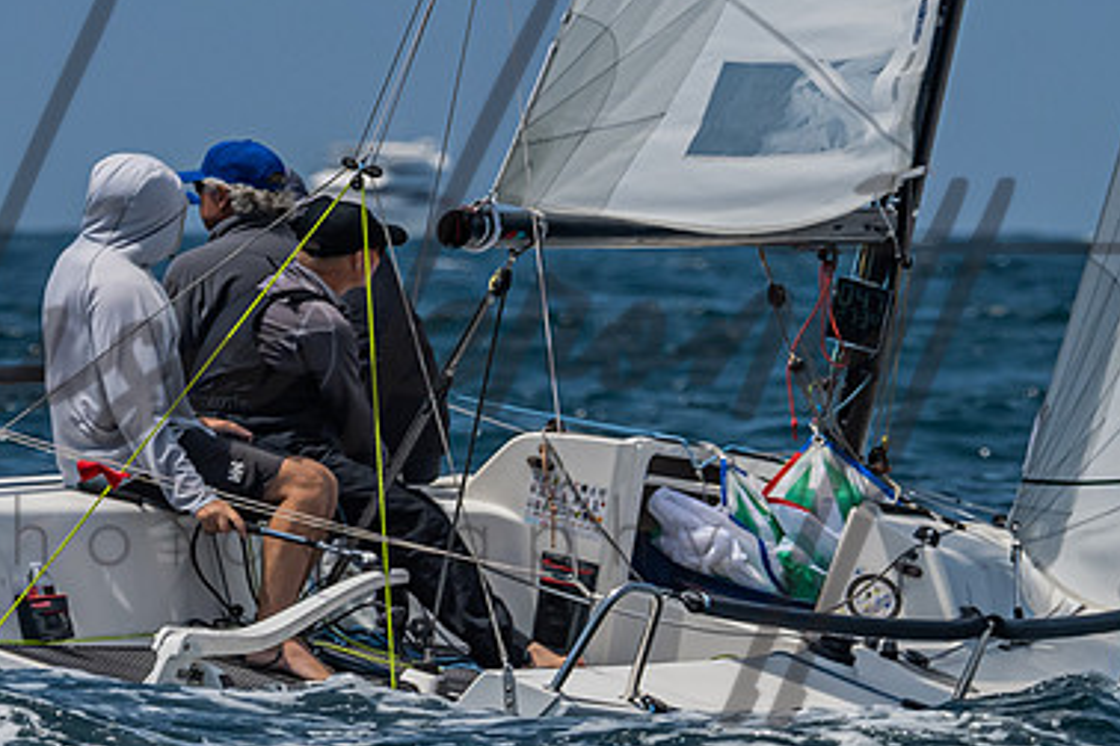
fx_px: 26598
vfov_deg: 1.6
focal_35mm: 855
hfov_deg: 2.4
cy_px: -12
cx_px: 898
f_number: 6.3
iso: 400
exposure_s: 1/3200
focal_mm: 260
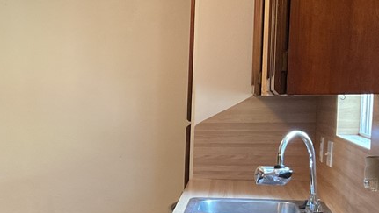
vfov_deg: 15.8
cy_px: 210
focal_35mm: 75
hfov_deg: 26.1
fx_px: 754
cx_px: -36
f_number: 1.8
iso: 200
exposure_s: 1/60
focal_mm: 3
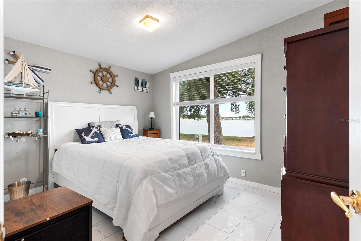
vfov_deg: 67.4
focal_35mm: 18
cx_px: 180
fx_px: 181
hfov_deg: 90.0
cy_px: 120
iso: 400
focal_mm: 18
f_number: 8
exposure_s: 1/5
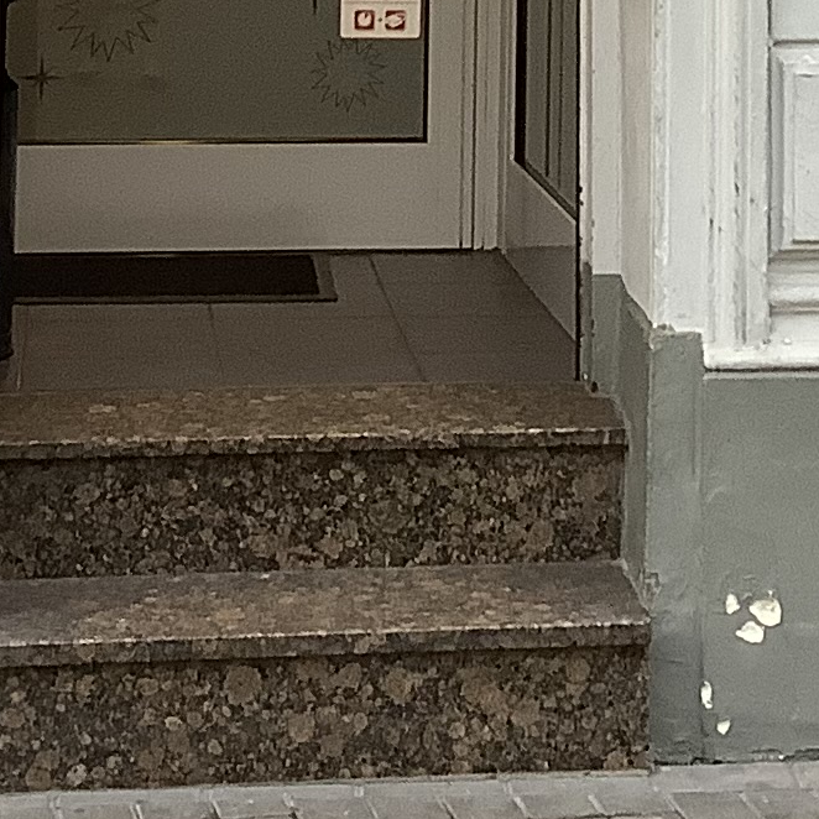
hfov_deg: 12.9
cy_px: -551
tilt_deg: +1.0
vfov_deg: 12.1
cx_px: 585
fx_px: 3614
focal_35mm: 135
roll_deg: -0.9
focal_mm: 3.3
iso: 80
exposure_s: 1/50
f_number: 2.4
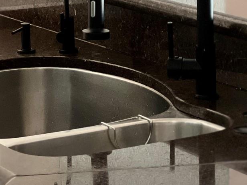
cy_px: 37
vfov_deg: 7.4
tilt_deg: -9.7
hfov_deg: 9.9
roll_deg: +1.2
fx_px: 1427
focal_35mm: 200
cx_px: 90
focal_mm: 9
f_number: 2.8
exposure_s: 1/24
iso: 400
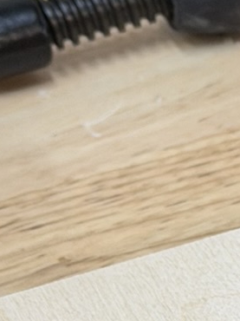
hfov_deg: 5.4
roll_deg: +1.7
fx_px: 2462
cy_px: 567
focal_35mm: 266
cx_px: 522
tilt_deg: -42.6
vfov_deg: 7.3
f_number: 1.78
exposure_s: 1/60
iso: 125
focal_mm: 6.76
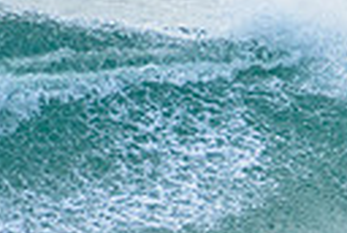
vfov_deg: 0.6
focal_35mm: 2219
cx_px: 636
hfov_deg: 0.9
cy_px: 135
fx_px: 21439
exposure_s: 1/2000
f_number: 5.6
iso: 450
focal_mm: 400
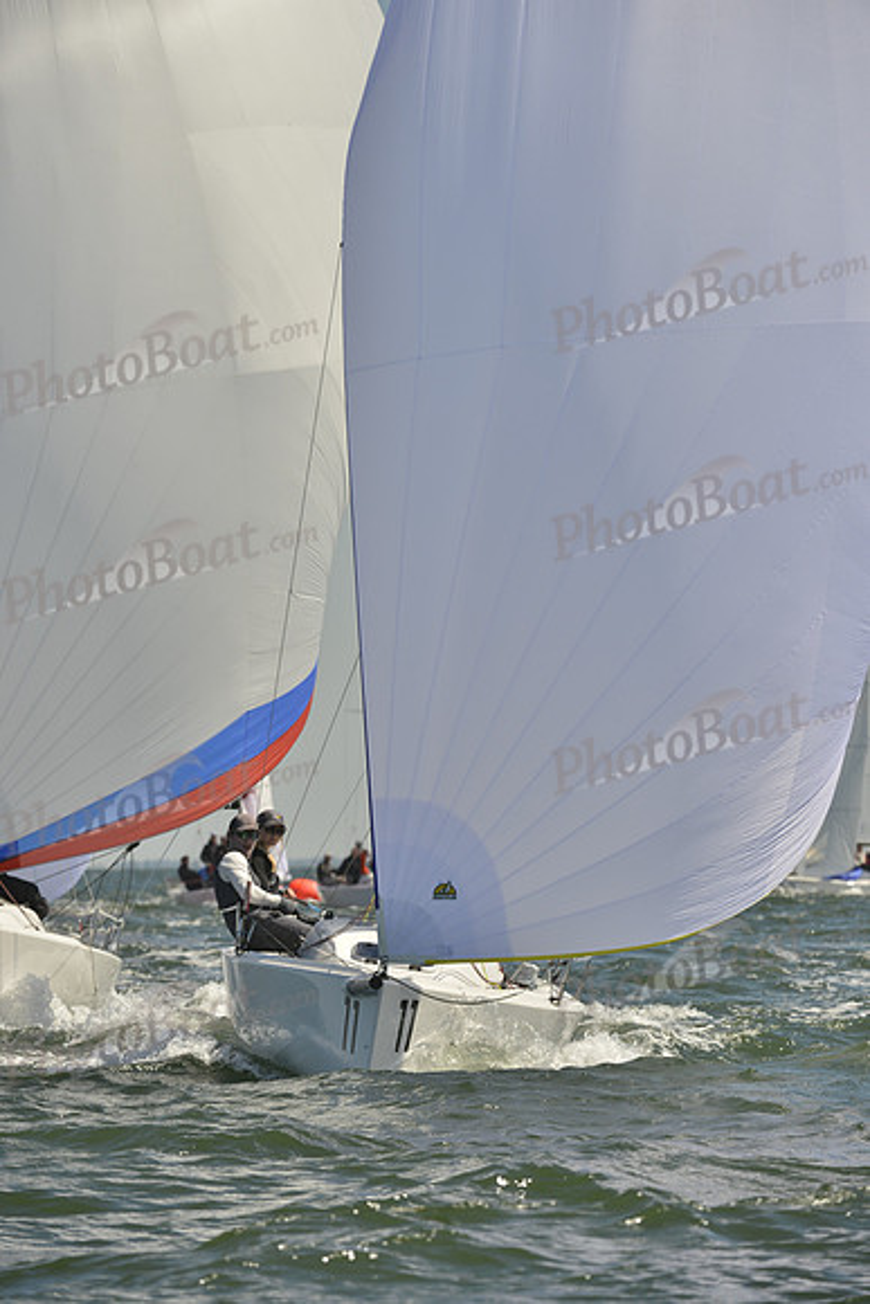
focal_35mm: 250
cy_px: 652
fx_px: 9056
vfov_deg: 8.2
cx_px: 435
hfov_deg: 5.5
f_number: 8
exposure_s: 1/1250
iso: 280
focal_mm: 250
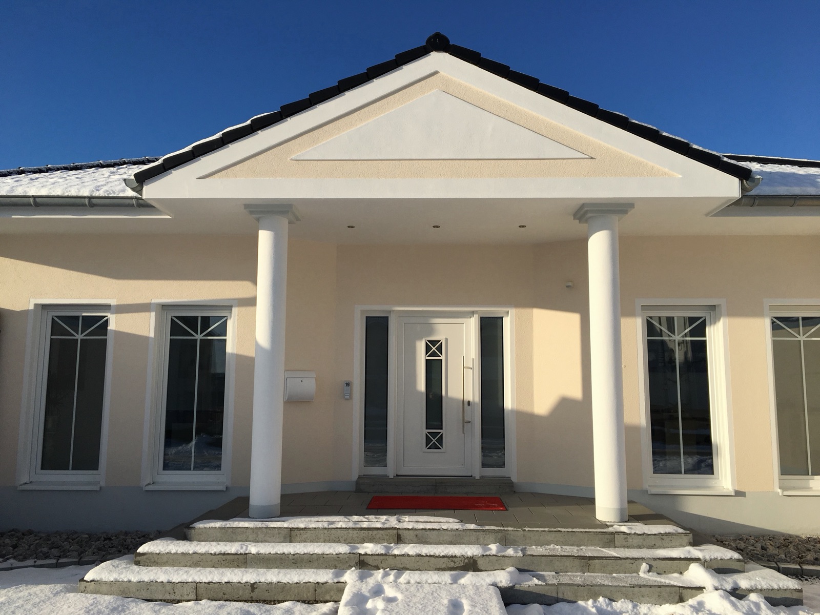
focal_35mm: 29
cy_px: 308
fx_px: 687
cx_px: 410
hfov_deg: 61.7
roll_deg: -0.4
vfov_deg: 48.2
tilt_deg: +6.8
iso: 25
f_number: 2.2
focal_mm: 4.15
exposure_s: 1/2262
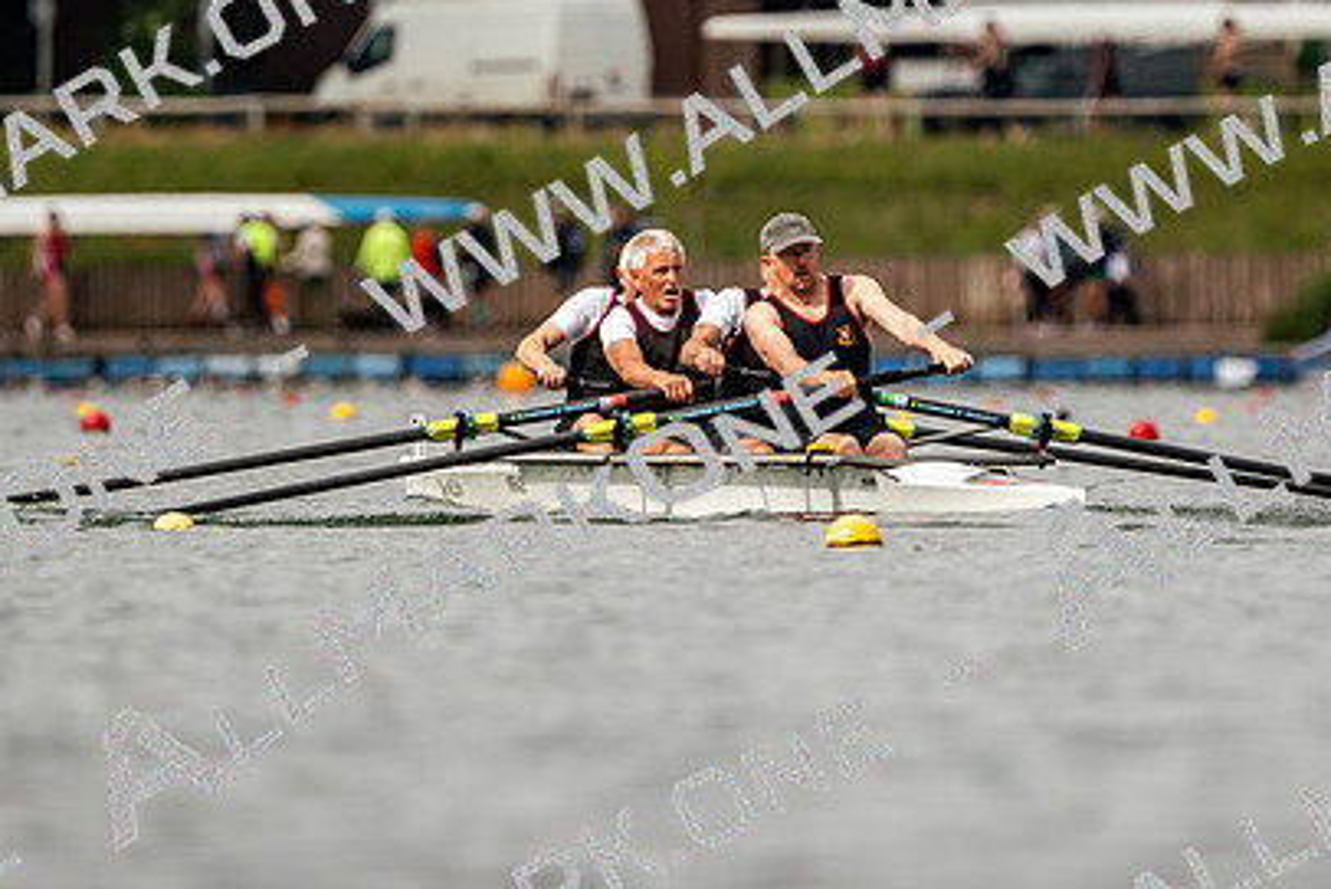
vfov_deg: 1.1
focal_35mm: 1287
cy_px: 343
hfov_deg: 1.6
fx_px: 47598
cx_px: 767
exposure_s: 1/2000
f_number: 6.3
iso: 250
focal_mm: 600
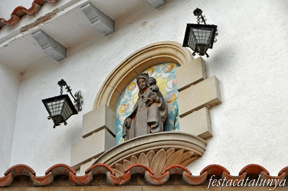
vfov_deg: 13.0
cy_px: 96
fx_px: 839
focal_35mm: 105
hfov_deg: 19.5
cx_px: 144
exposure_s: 1/800
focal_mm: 70
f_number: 7.1
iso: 1000
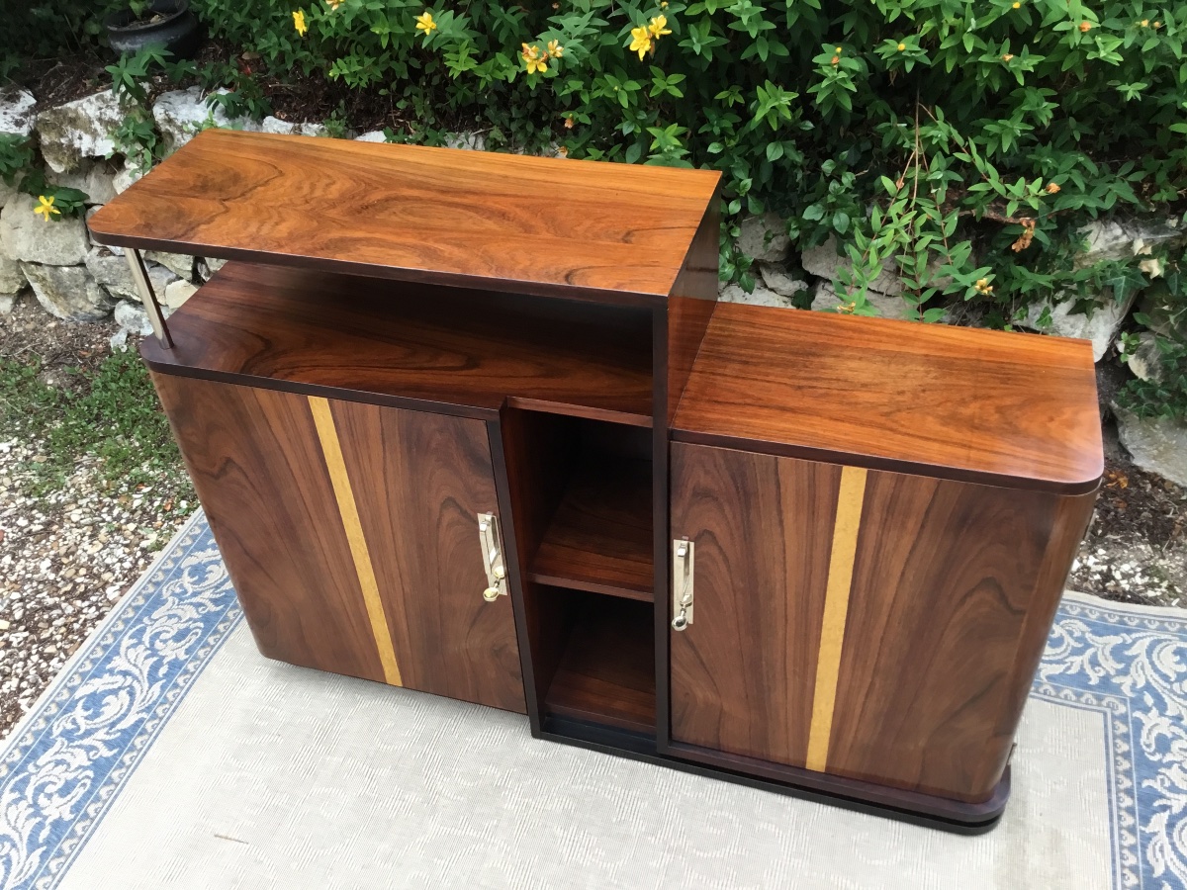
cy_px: 445
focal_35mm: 31
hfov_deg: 58.4
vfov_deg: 45.4
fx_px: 1063
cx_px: 594
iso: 25
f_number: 2.4
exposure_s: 1/33
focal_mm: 3.3
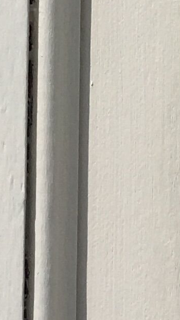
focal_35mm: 205
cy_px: -78
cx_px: 68
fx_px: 1737
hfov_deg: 5.9
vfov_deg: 10.3
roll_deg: -1.1
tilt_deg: +3.5
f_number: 2.2
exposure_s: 1/4808
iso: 25
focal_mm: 4.15
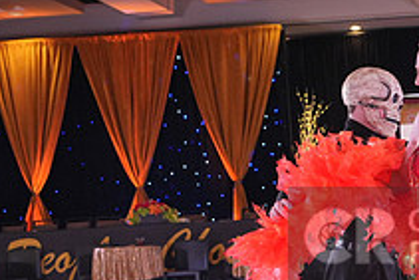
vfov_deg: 14.2
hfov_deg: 19.9
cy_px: 239
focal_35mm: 96
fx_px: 1118
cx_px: 504
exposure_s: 1/400
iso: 2000
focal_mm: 35
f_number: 4
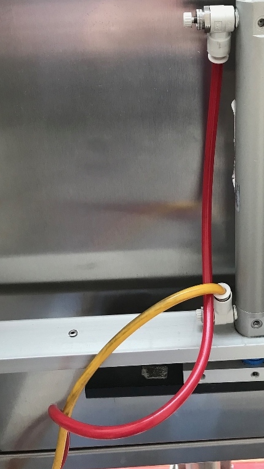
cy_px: 158
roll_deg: +1.0
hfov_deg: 28.5
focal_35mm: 41
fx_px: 510
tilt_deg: -21.2
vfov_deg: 48.6
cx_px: 206
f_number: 1.8
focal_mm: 3.99
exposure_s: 1/40
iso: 25
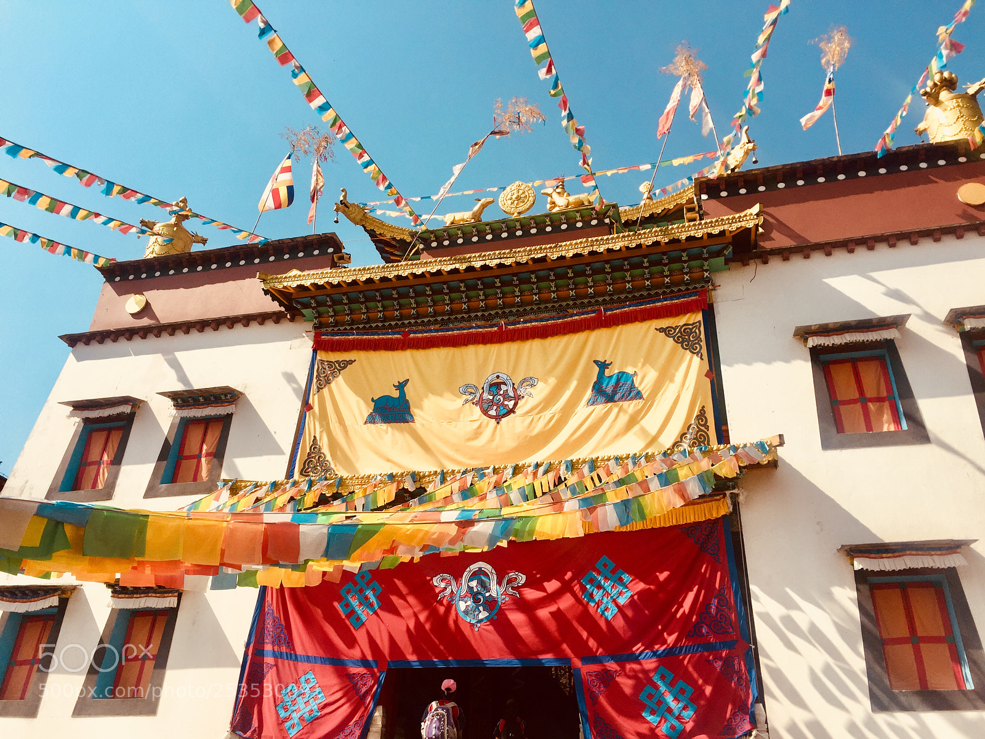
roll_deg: -4.1
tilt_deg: +29.8
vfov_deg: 48.2
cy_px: 370
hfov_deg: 61.7
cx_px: 492
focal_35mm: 29
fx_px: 825
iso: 32
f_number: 2.2
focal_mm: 4.15
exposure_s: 1/2639
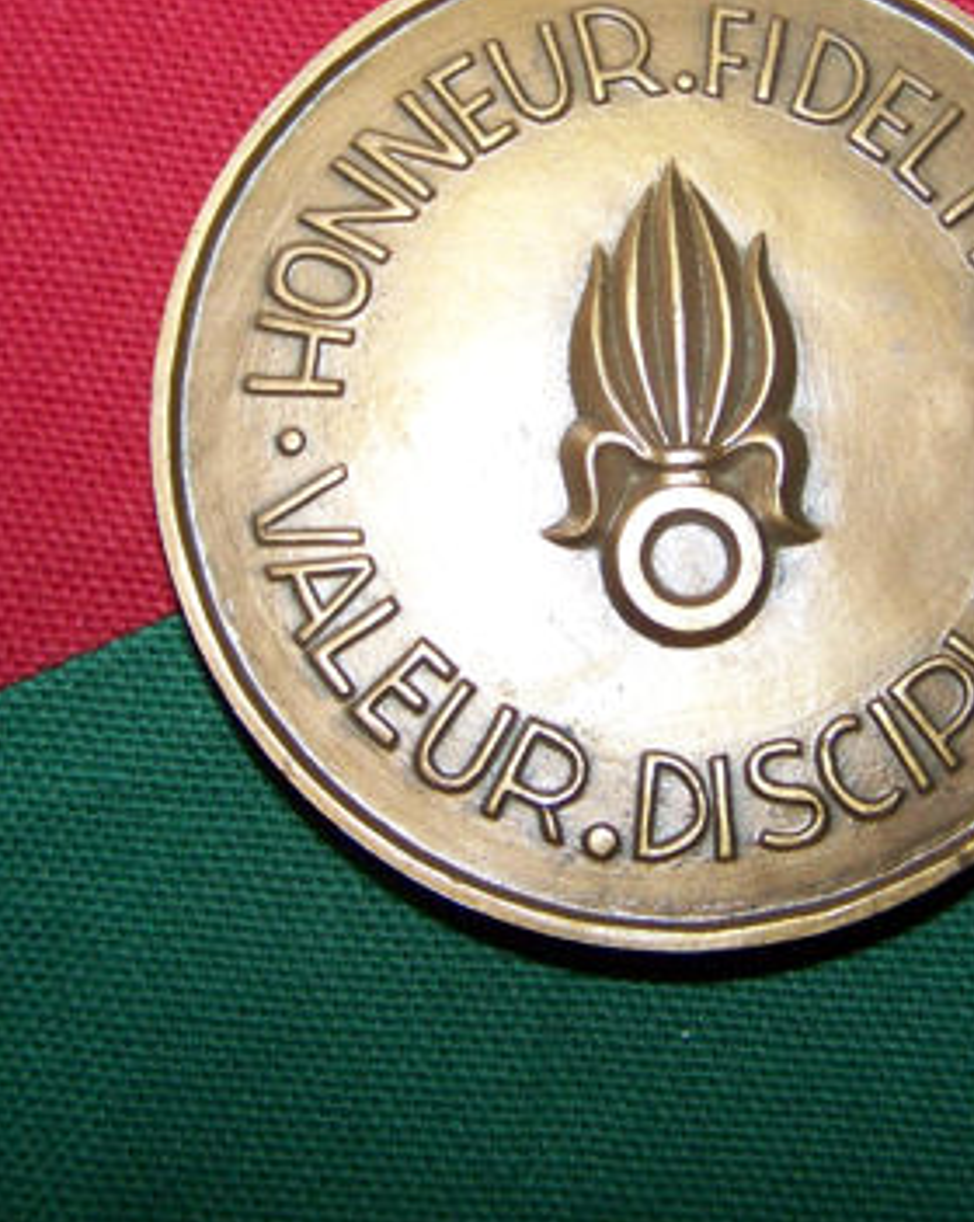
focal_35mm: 65
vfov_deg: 29.1
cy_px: 454
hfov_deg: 23.4
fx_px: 2346
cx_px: 609
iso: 200
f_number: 2.8
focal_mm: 6.3
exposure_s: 1/30
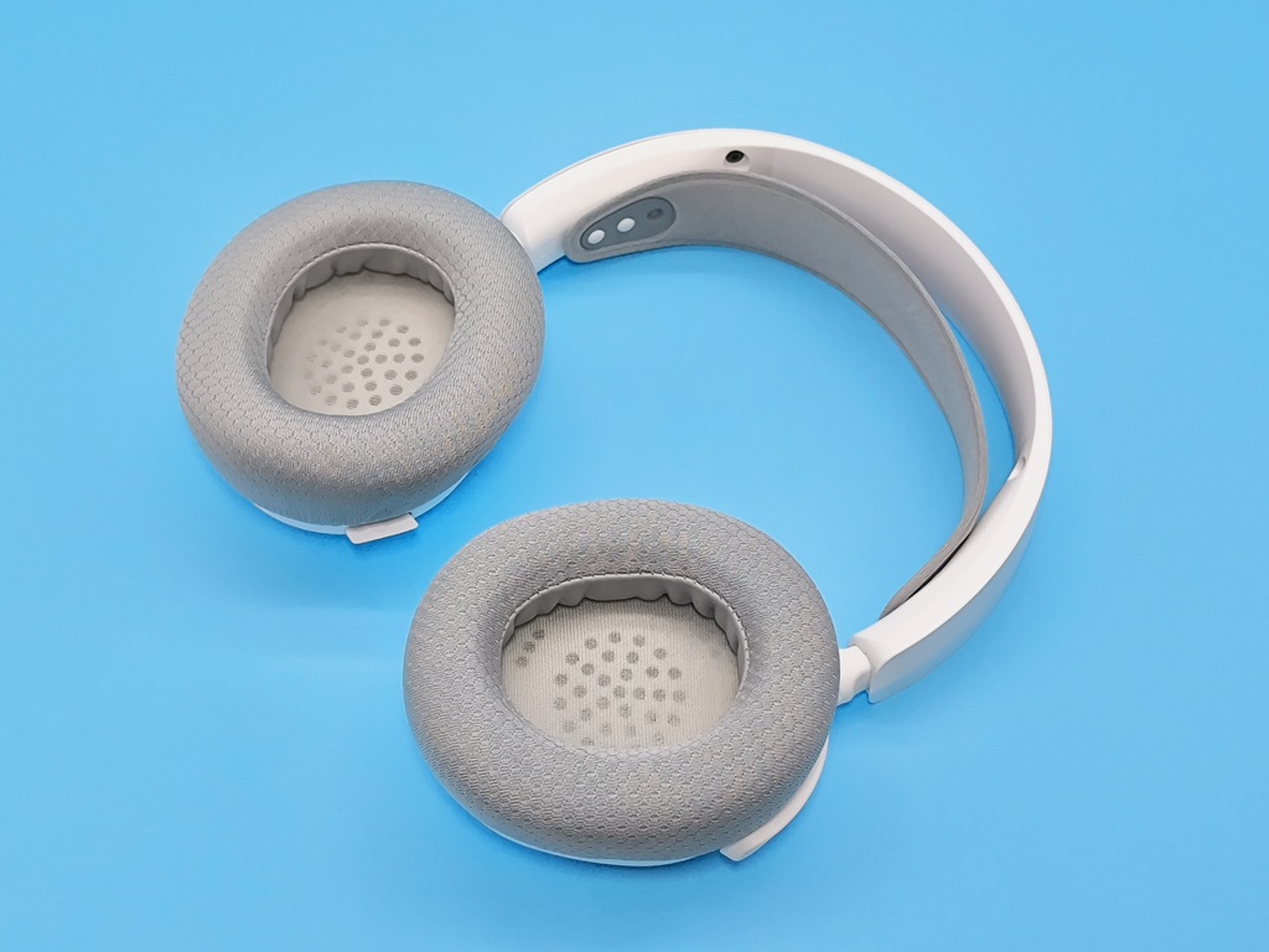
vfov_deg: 26.1
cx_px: 634
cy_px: 476
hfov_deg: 34.3
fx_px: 2053
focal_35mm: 56
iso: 400
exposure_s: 1/100
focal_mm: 6.14
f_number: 1.65
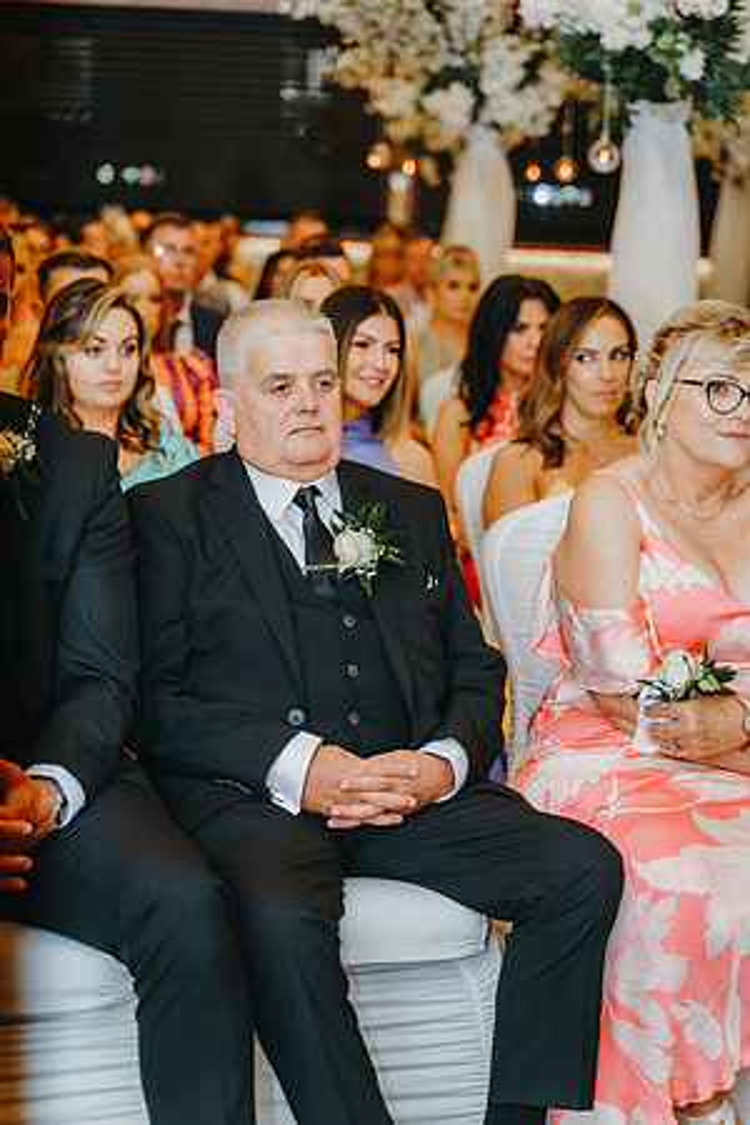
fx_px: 2344
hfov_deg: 18.2
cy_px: 562
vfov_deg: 27.0
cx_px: 375
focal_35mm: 75
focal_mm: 75
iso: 1600
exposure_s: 1/250
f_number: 3.2
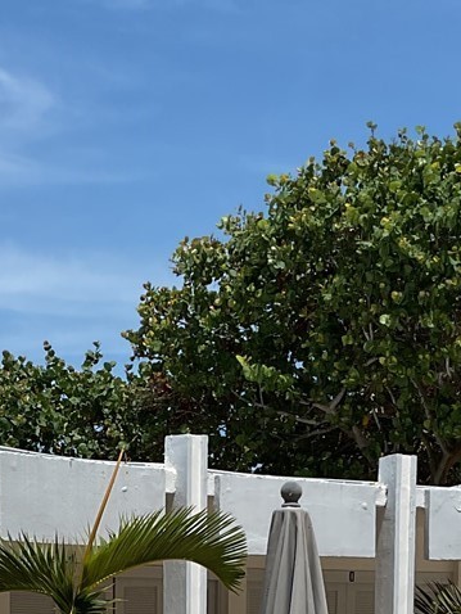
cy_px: 781
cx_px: 185
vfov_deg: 18.9
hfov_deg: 15.2
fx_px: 1721
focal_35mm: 97
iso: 16
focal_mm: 3
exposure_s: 1/3322
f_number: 1.8
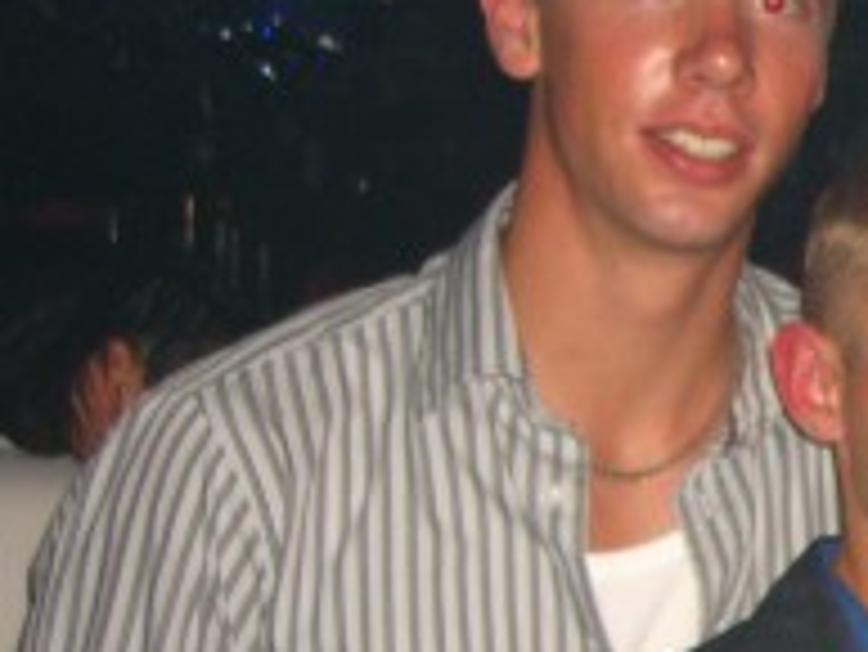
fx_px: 2961
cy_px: 535
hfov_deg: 15.4
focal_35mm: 118
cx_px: 1313
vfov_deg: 12.5
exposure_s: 1/60
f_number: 2.8
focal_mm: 7.9
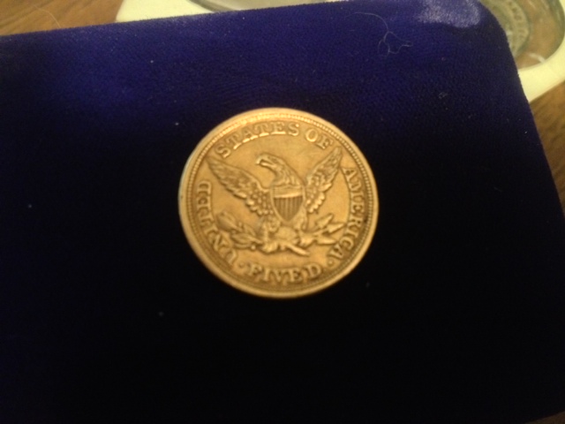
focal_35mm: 35
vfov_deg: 40.7
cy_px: 212
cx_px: 282
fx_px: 571
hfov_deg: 52.6
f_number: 2.4
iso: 800
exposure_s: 1/15
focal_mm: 4.28
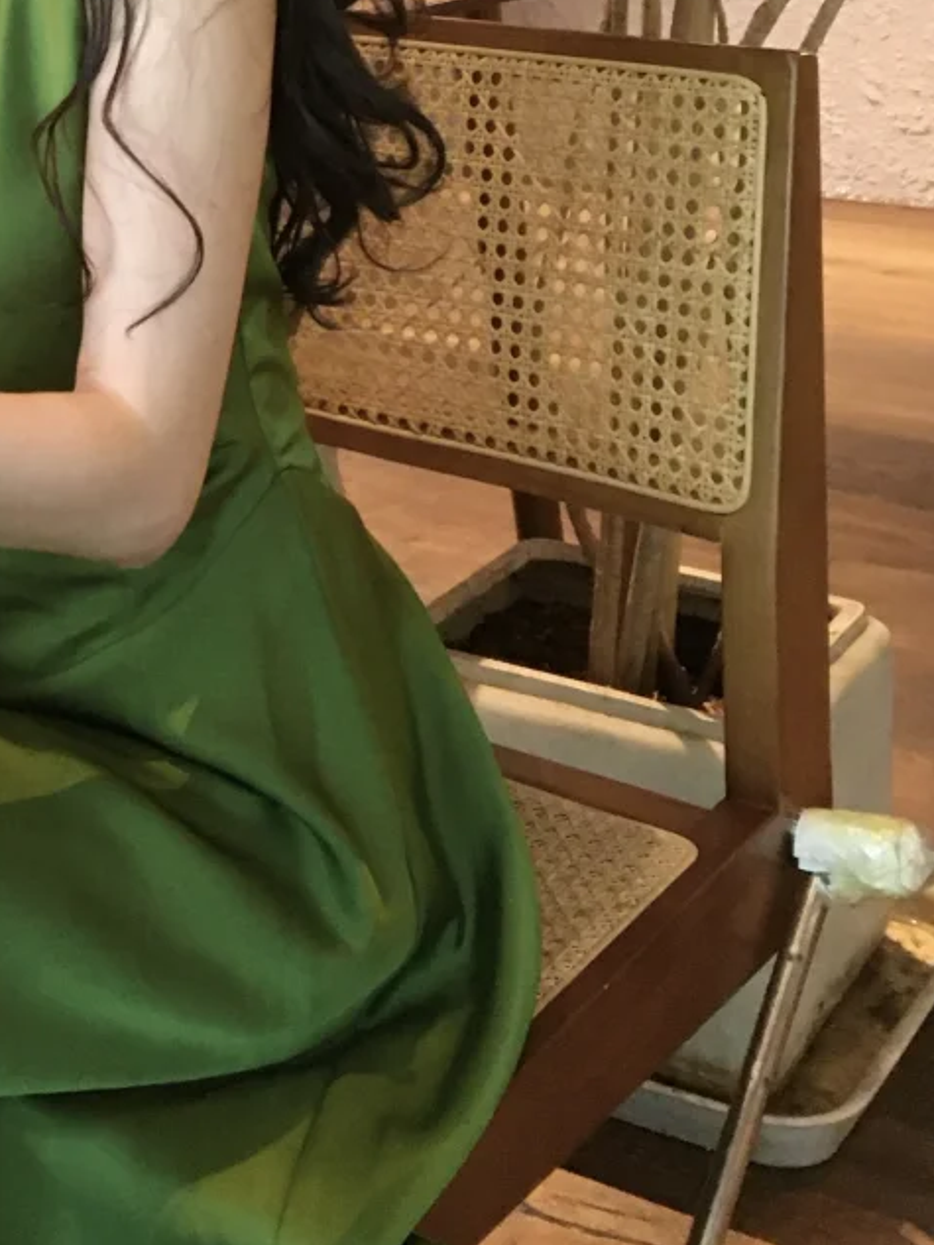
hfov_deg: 21.3
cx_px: -49
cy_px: 65
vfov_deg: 28.0
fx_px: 2374
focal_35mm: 66
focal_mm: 4.15
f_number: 2.2
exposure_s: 1/17
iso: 200
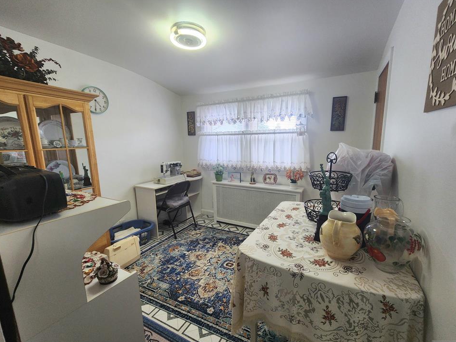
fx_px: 184
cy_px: 179
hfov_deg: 102.0
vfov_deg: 85.6
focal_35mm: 14
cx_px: 235
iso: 160
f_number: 2.2
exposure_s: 1/60.2
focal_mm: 2.2
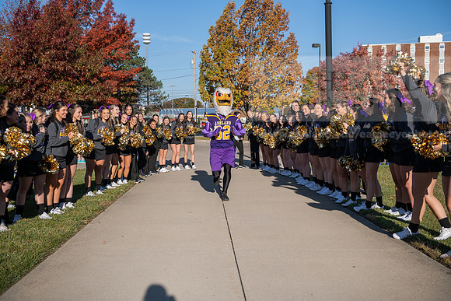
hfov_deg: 41.1
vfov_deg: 28.1
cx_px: 226
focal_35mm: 48
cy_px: 150
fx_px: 601
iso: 64
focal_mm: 48
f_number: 4
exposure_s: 1/400
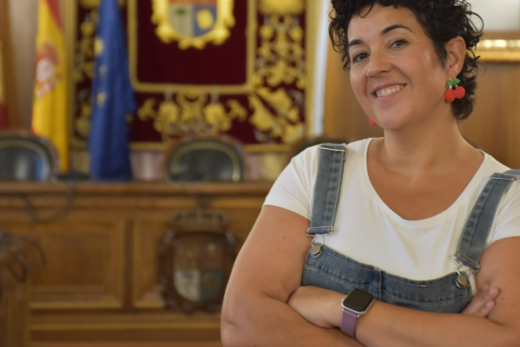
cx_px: 316
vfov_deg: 8.7
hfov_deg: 13.1
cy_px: 146
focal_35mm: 157
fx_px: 2268
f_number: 5.3
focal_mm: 80
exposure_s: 1/60
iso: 1400
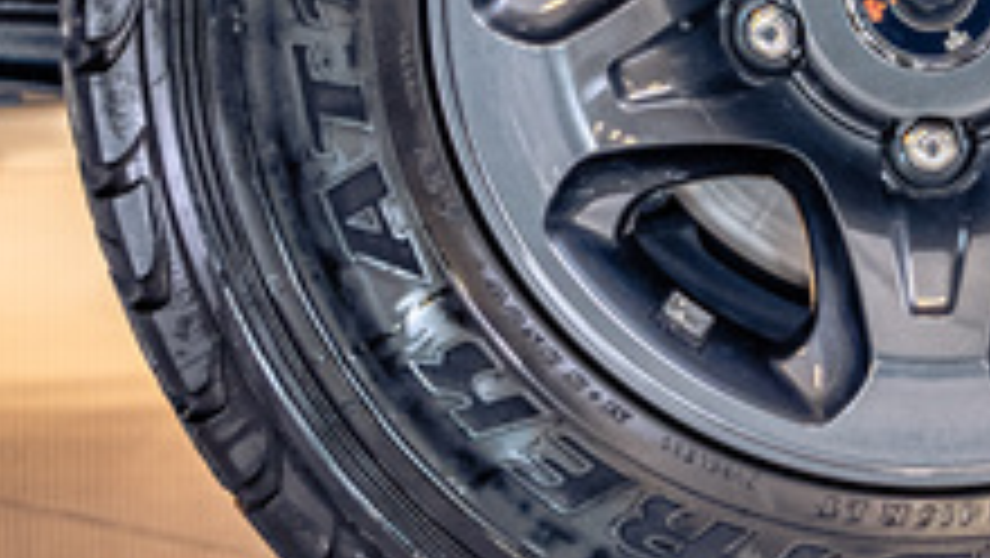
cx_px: 1024
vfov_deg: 7.3
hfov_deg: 13.0
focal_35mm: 163
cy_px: -320
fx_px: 4293
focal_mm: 33.5
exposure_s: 1/200
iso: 1250
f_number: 2.8
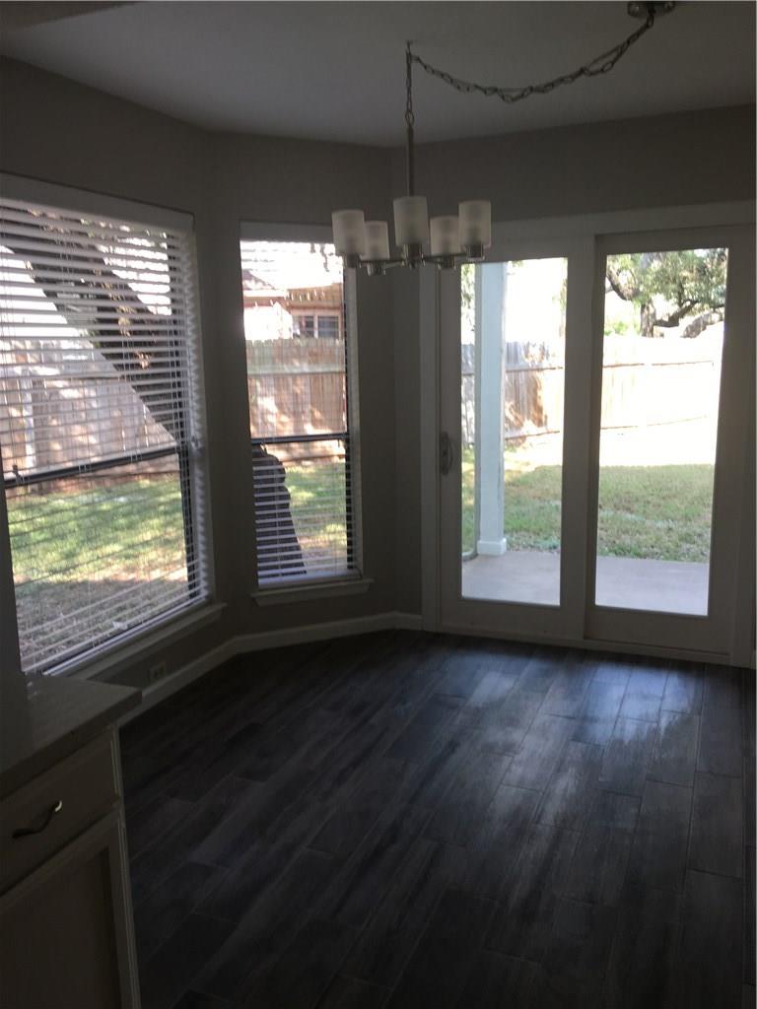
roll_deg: +0.2
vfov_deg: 61.7
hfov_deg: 48.2
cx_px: 378
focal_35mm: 29
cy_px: 504
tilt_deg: -8.8
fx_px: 846
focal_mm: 4.15
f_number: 2.2
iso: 32
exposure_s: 1/60
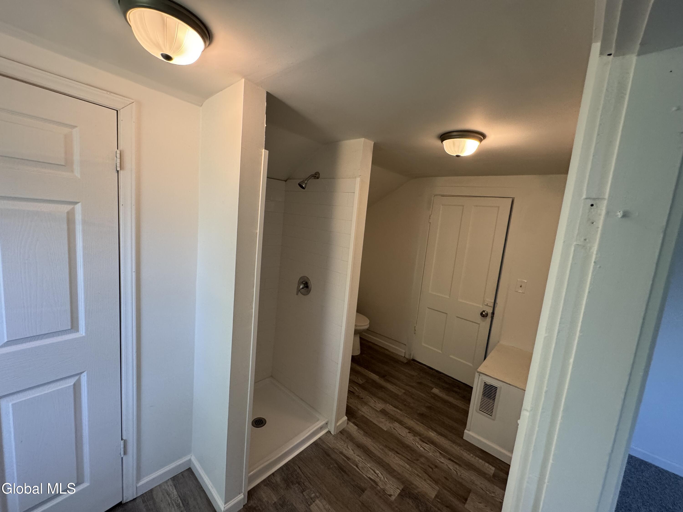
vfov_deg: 85.7
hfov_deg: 102.1
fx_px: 276
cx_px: 342
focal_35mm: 14
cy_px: 256
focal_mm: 2.22
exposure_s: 1/120
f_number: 2.2
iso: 250
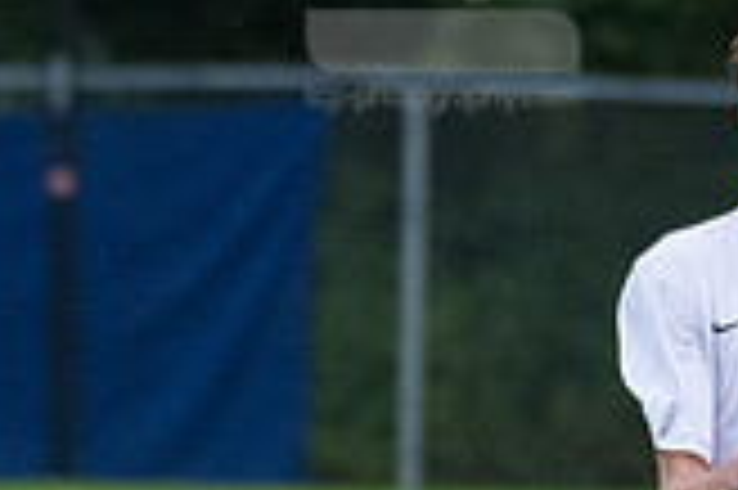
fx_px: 30432
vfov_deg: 0.9
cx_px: 1080
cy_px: 571
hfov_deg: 1.4
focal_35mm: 1486
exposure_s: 1/2000
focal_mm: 280
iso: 3200
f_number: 5.6
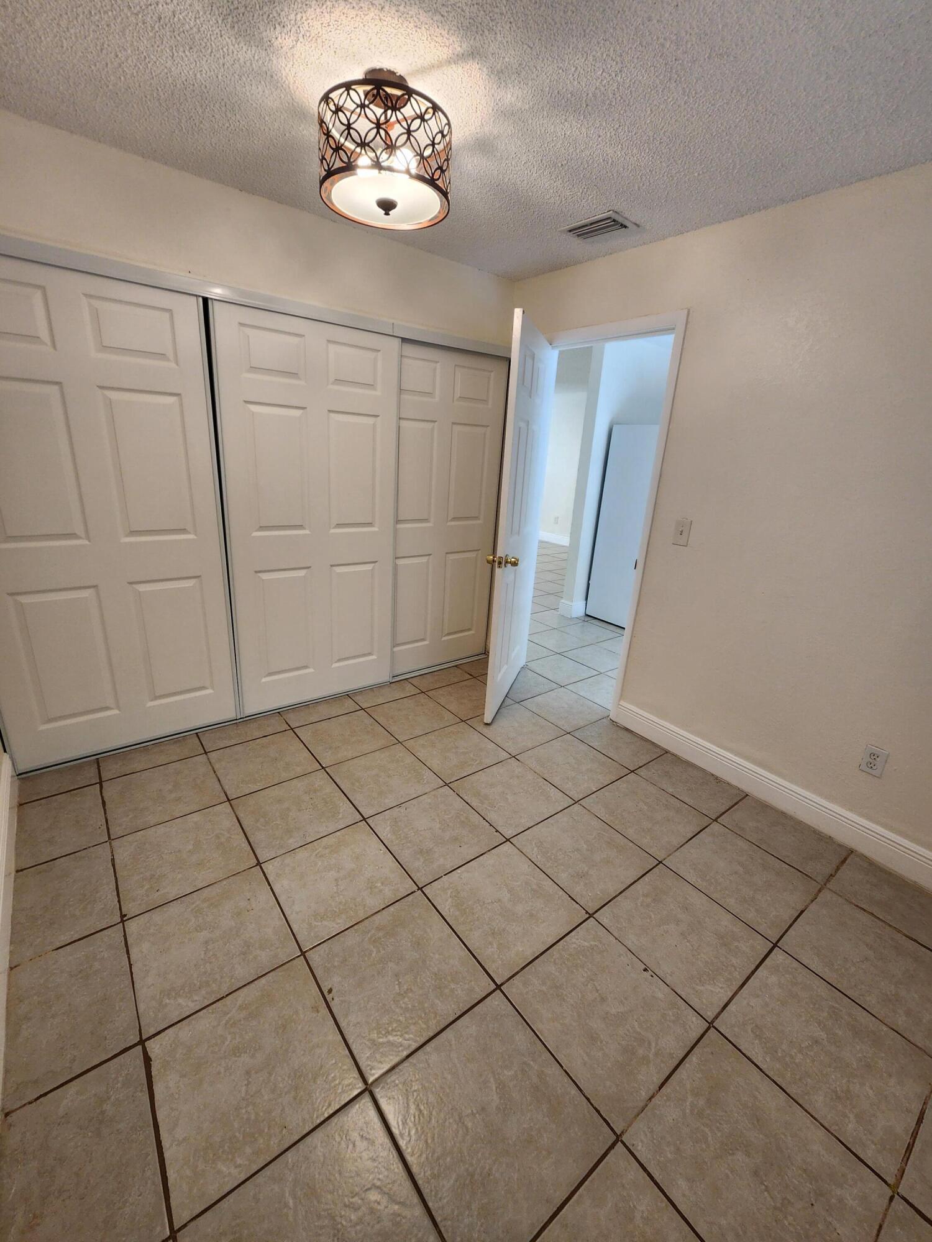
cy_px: 621
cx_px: 466
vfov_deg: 106.2
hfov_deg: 89.9
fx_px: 467
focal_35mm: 13
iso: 160
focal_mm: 2.2
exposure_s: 1/60
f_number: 2.2
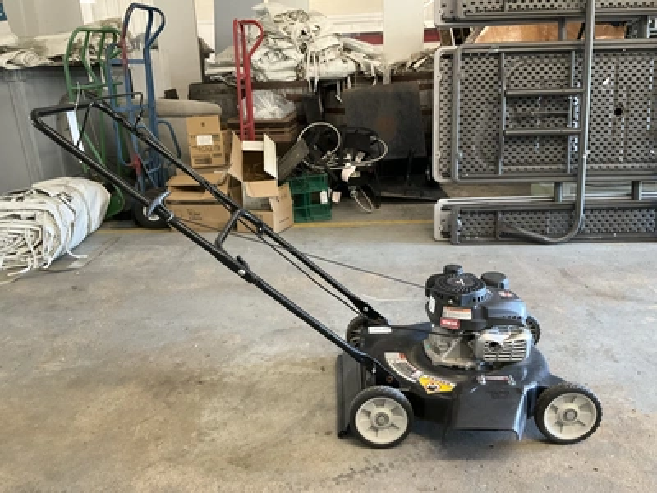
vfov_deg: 48.2
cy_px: 246
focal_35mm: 29
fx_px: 550
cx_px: 328
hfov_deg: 61.7
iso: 250
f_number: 1.8
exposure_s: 1/60
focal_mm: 3
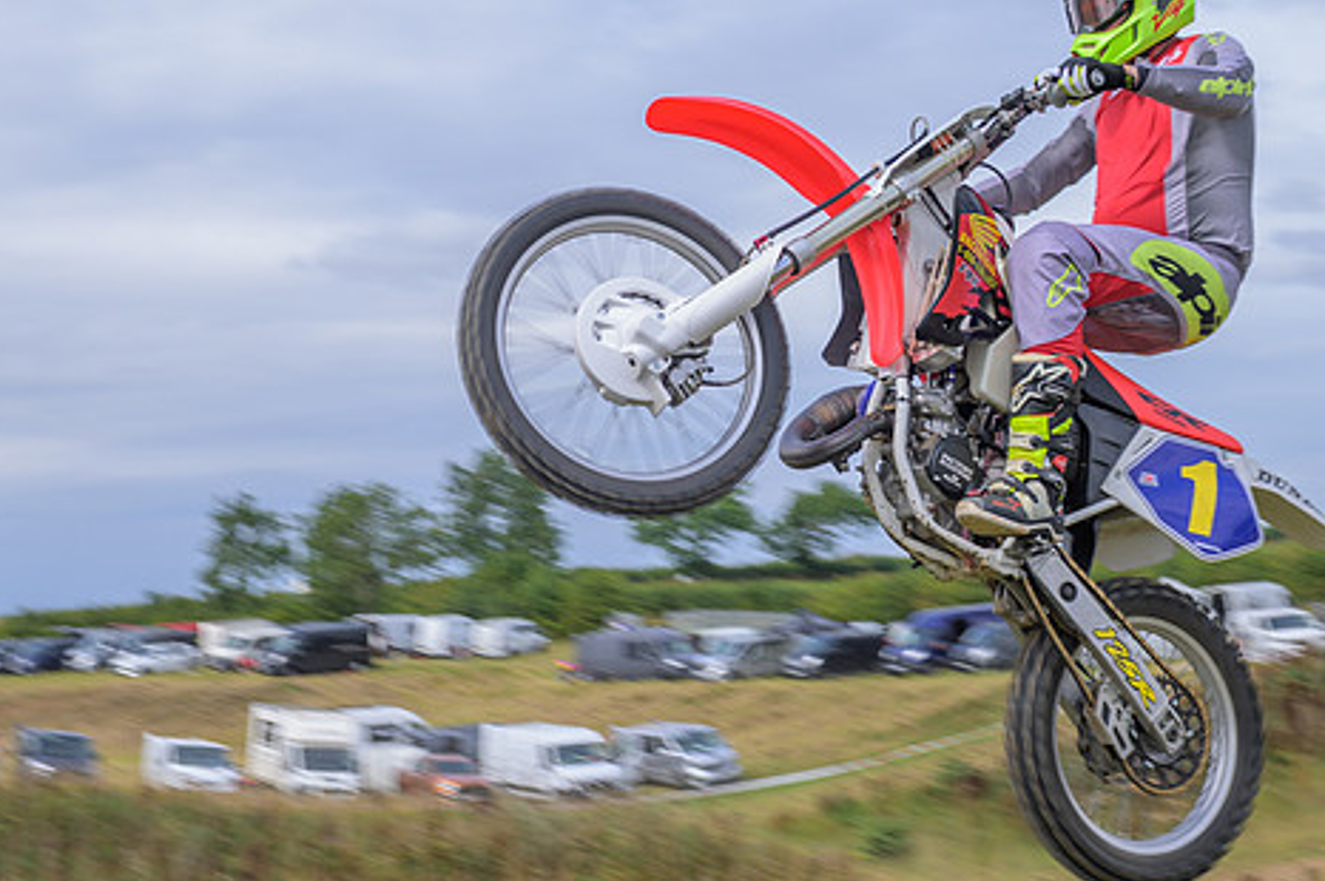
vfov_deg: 20.6
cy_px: 386
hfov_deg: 30.5
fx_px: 2427
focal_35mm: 66
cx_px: 736
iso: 50
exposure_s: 1/320
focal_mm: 32
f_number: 4
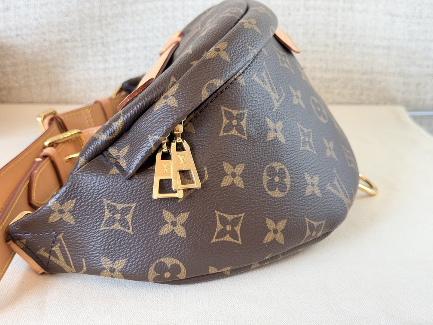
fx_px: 600
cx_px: 216
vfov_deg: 30.3
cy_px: 162
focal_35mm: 48
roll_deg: -0.9
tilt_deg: -19.8
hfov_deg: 39.7
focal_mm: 6.76
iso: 64
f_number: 1.78
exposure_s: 1/50
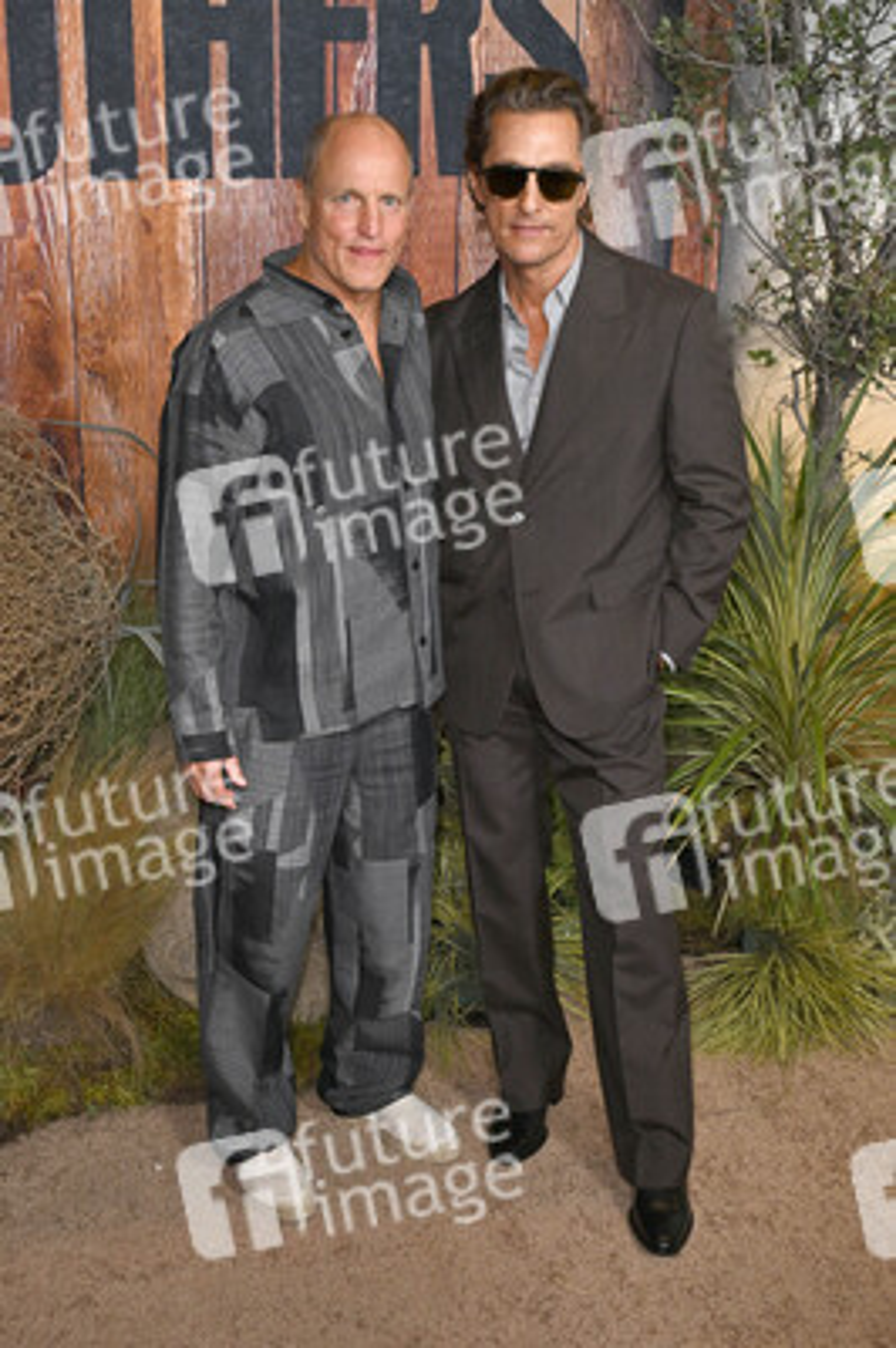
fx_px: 1645
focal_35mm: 44
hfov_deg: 30.5
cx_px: 448
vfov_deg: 44.5
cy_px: 674
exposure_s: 1/250
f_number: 7.1
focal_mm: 44
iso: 1000
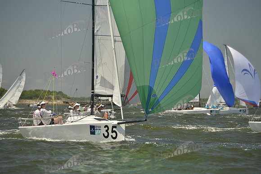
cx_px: 130
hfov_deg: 10.3
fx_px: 1450
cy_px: 87
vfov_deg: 6.9
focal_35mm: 200
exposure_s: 1/1000
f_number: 6.3
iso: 280
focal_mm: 200
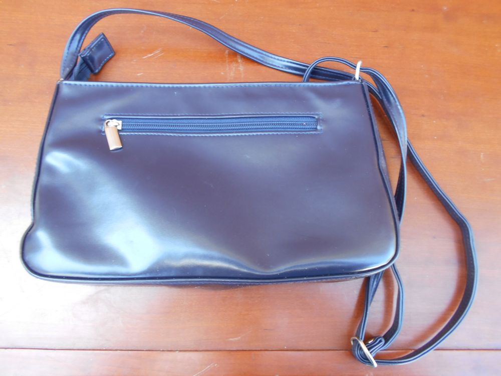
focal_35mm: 26
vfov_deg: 53.1
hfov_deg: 67.3
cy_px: 188
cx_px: 250
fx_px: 376
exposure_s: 1/30
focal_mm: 4.6
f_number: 3.2
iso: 160
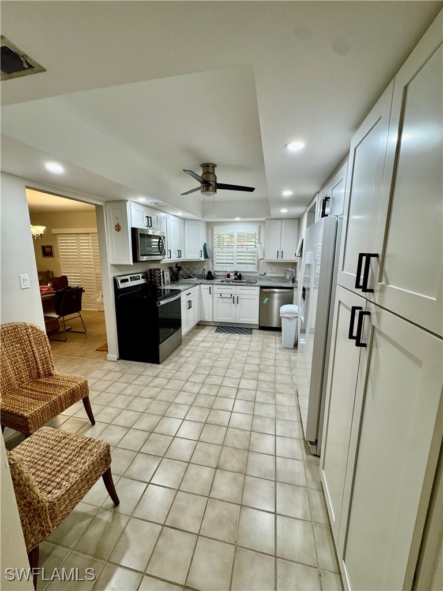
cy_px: 296
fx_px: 239
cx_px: 222
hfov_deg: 85.7
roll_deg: +0.4
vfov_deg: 102.1
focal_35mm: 14
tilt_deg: -10.6
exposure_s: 1/120
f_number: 2.2
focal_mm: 2.22
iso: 160
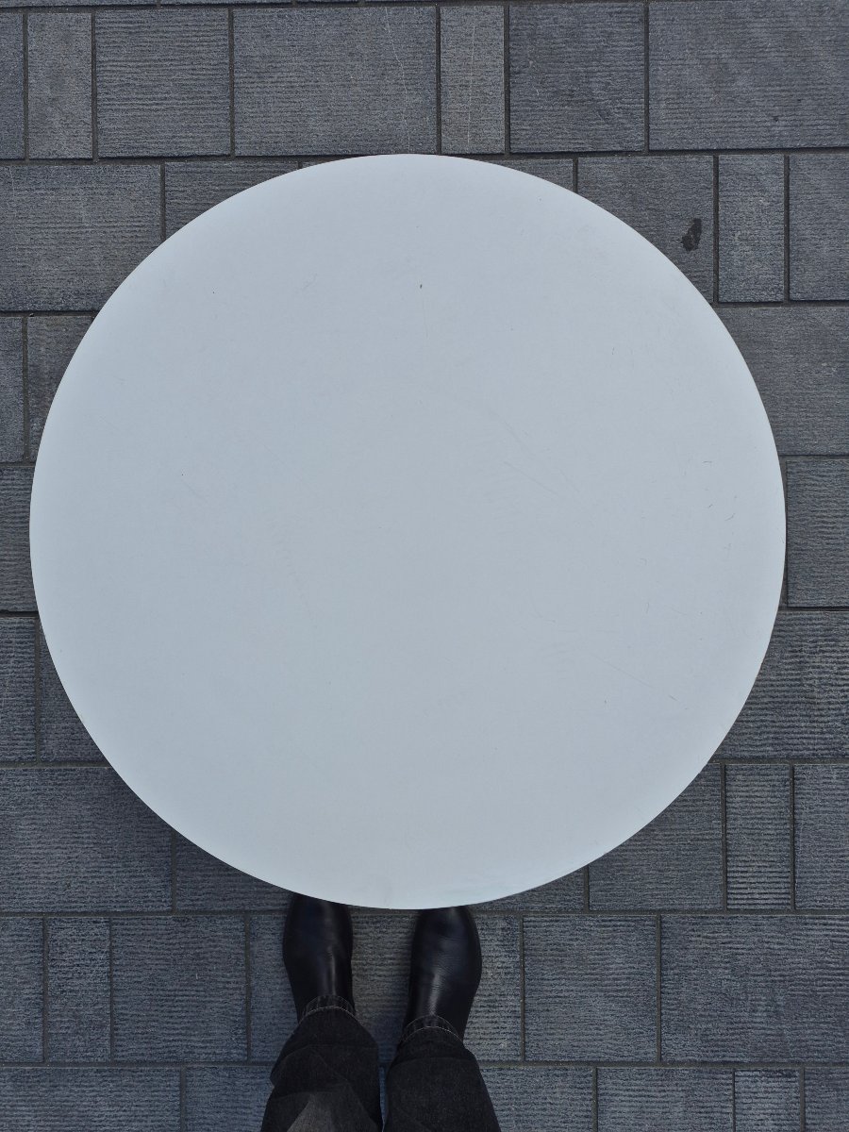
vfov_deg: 73.9
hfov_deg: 58.9
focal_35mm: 23
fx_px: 752
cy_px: 566
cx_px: 424
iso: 80
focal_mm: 5.4
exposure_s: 1/7024
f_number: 1.8
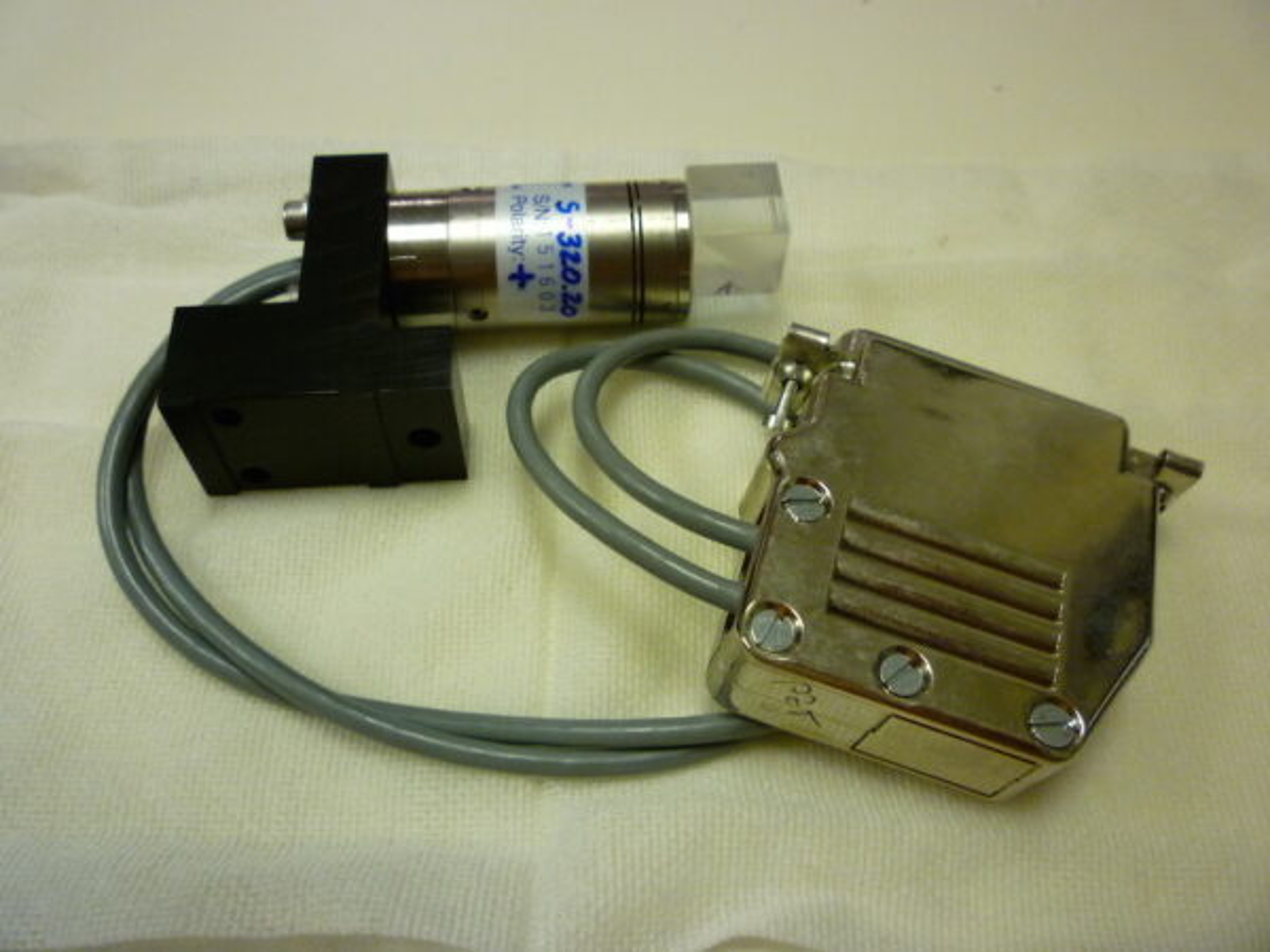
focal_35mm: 29
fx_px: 1064
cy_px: 476
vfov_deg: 48.2
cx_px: 635
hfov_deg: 61.7
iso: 400
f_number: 3.3
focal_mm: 5.2
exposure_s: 1/30
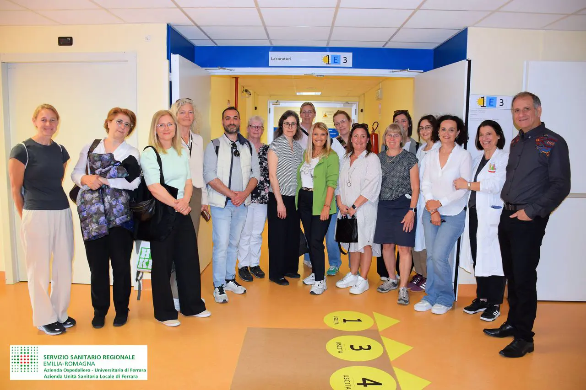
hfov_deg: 67.4
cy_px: 195
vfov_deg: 47.9
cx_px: 293
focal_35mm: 27
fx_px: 439
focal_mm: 18
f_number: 4.5
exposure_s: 1/80
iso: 800
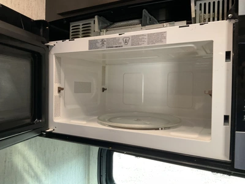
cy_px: 92
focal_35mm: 29
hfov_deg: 61.7
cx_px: 122
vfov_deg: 48.2
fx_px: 205
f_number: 1.8
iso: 80
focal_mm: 3
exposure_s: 1/60
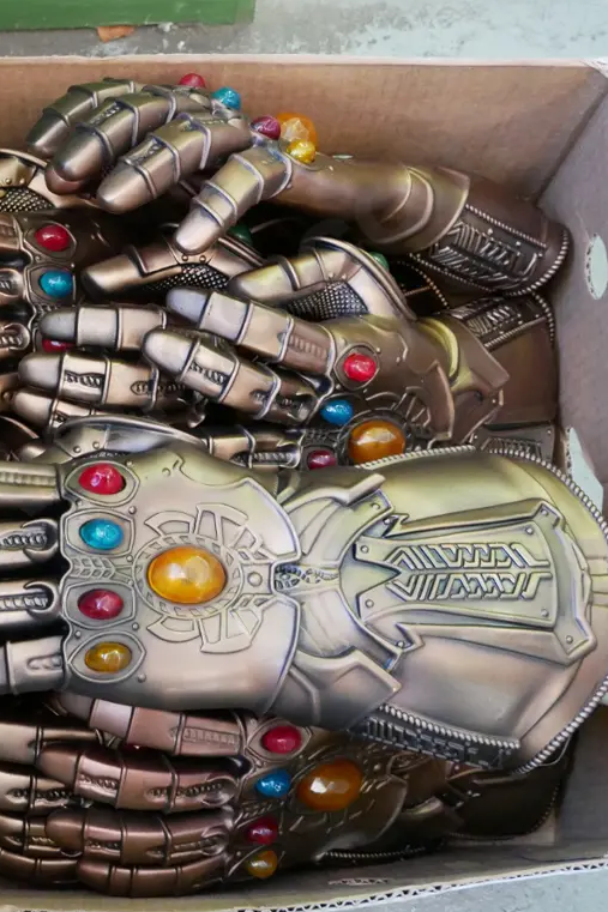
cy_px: 458
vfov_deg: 28.8
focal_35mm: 70
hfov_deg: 19.1
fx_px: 1774
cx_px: 56
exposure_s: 1/40
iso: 3200
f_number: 4.5
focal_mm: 25
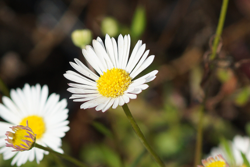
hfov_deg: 5.8
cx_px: 205
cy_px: 121
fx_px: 2451
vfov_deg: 3.9
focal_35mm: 353
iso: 100
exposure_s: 1/400
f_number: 5
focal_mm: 100
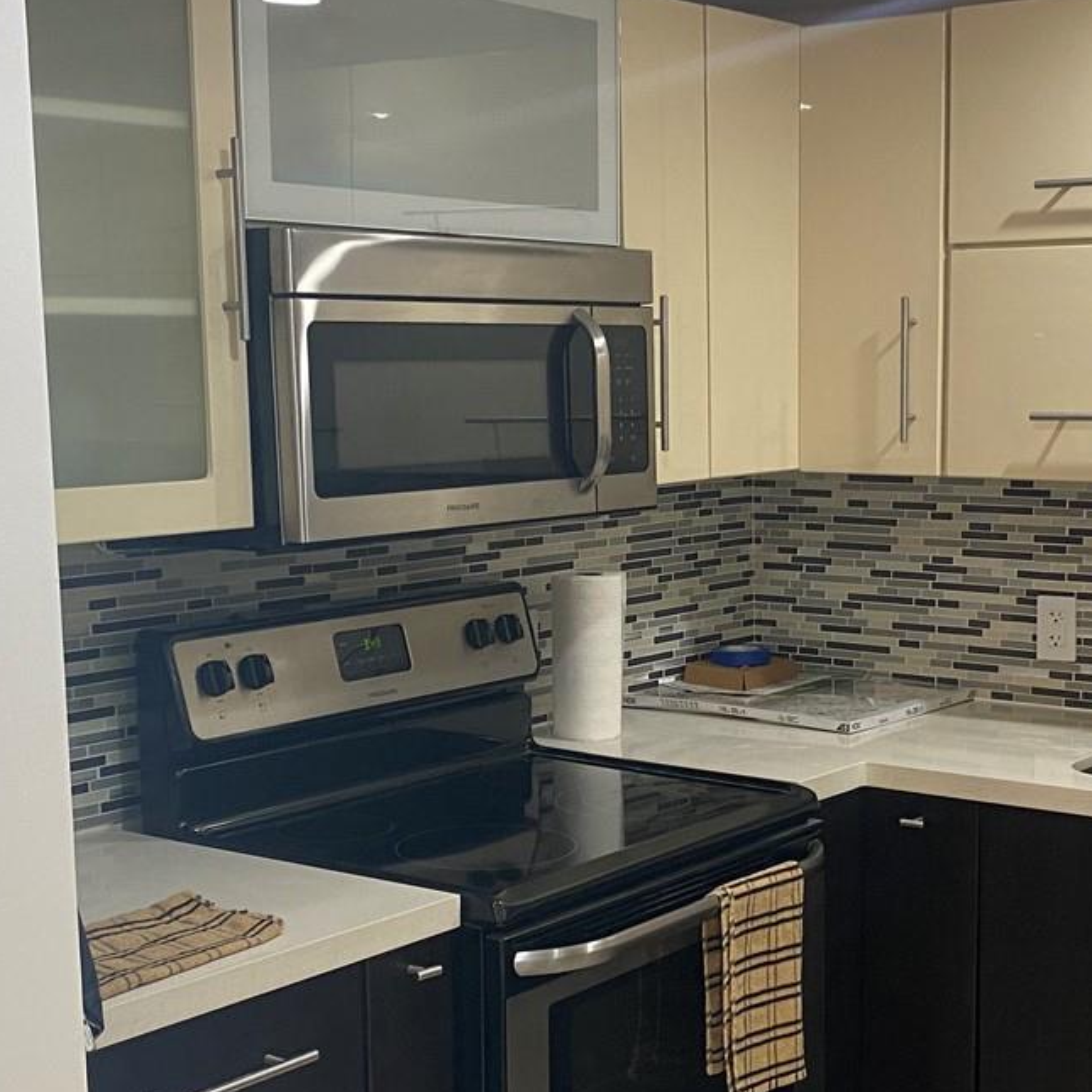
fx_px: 2034
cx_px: 709
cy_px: 681
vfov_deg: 29.9
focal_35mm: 57
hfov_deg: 29.9
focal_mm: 4.25
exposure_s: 1/60
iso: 125
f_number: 1.8
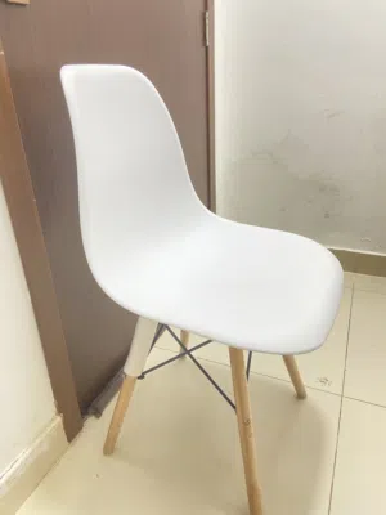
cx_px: 193
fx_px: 387
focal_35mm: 26
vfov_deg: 67.3
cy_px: 258
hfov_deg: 53.1
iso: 200
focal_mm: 4.25
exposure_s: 1/60
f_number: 1.8
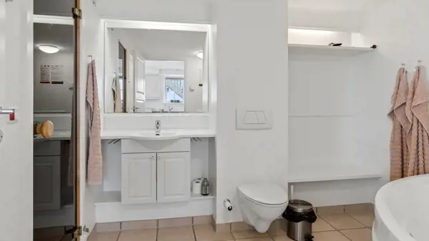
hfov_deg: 85.1
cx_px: 215
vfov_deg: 54.6
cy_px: 114
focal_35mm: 21
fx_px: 234
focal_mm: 13
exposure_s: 1/13
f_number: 8
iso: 200
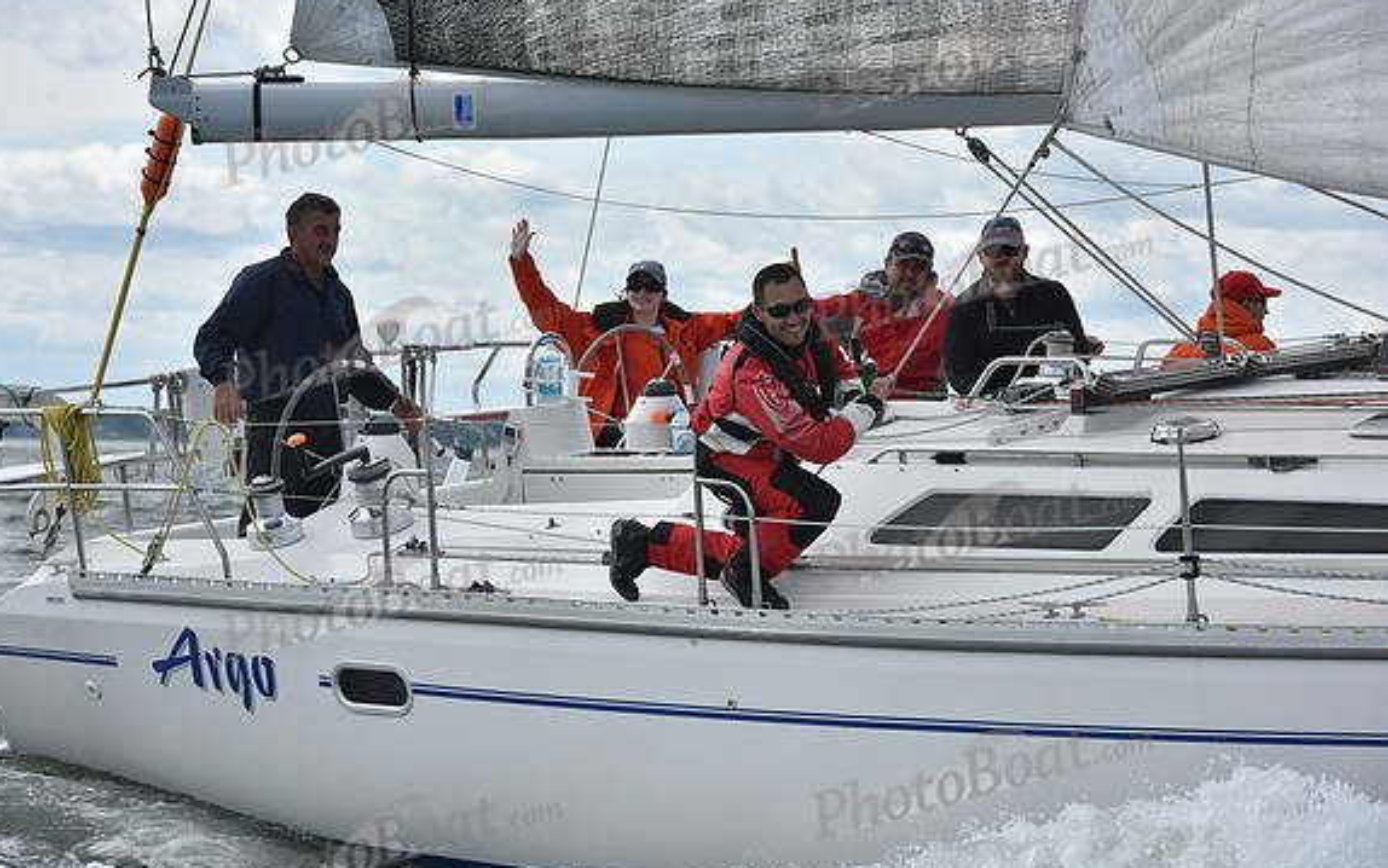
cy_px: 439
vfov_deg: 9.4
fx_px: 5259
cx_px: 689
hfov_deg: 15.0
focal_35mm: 139
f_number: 9
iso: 320
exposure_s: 1/1000
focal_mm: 135
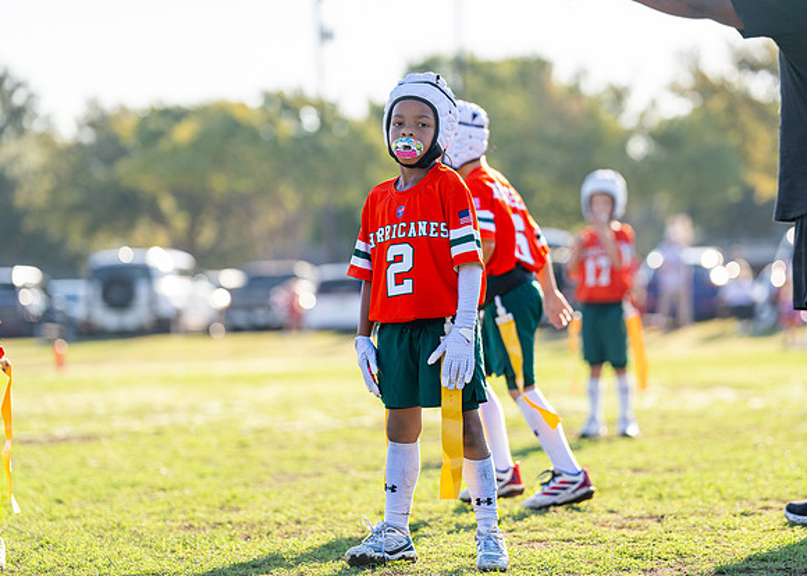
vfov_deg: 9.5
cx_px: 432
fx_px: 3448
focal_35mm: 150
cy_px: 262
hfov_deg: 13.3
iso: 250
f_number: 2.8
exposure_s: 1/2000
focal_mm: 128
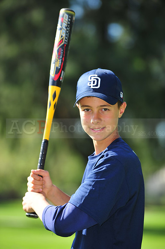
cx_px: 82
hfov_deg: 6.9
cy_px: 124
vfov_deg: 10.3
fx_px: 1377
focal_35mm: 200
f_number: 4.5
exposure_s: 1/640
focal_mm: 200
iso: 200
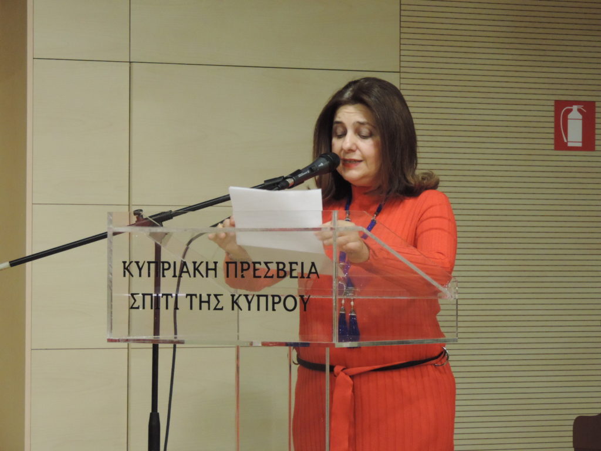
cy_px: 226
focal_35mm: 185
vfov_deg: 8.0
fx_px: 3212
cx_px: 300
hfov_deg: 10.7
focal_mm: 33
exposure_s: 1/25
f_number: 4.6
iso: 800
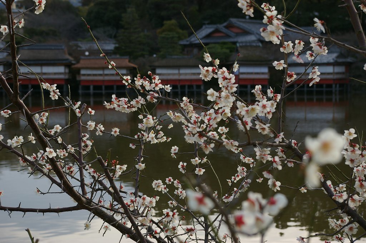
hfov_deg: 24.6
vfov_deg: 16.5
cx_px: 183
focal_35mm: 82
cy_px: 122
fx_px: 838
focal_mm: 55
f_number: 9.5
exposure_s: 1/125
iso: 200
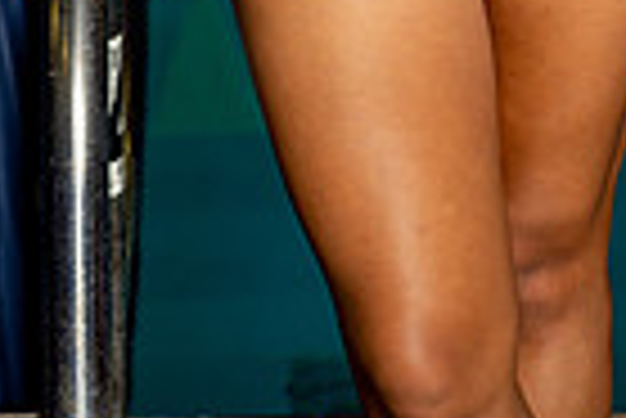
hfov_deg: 11.5
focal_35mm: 178
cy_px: -566
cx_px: 284
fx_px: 3098
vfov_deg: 7.3
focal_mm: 55
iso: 80
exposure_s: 1/250
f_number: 5
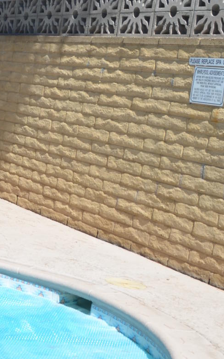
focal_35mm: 70
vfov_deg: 29.3
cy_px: 150
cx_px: -70
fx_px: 684
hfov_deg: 17.4
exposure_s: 1/250
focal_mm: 18
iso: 125
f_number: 8
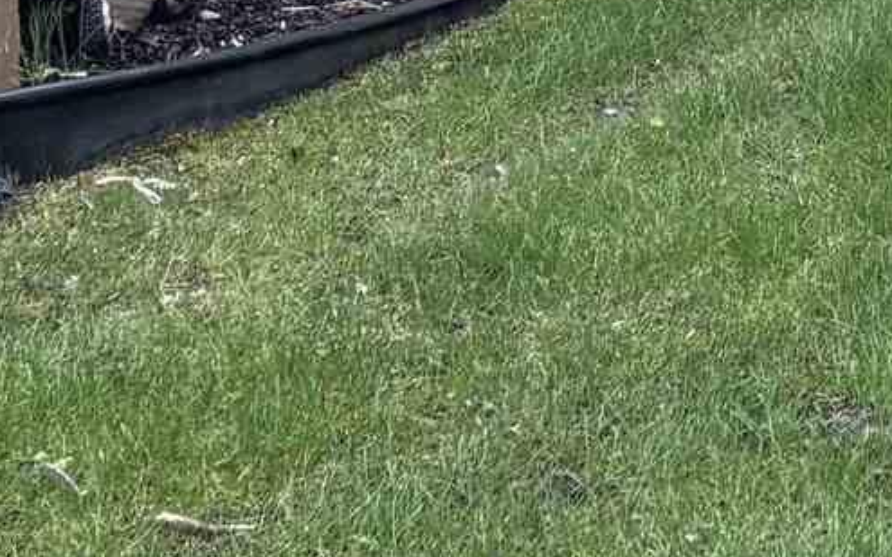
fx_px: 4156
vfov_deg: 6.6
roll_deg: +1.6
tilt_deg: +4.9
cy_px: -1383
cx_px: 1202
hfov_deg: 11.9
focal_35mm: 171
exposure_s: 1/372
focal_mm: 5.96
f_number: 1.6
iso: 50
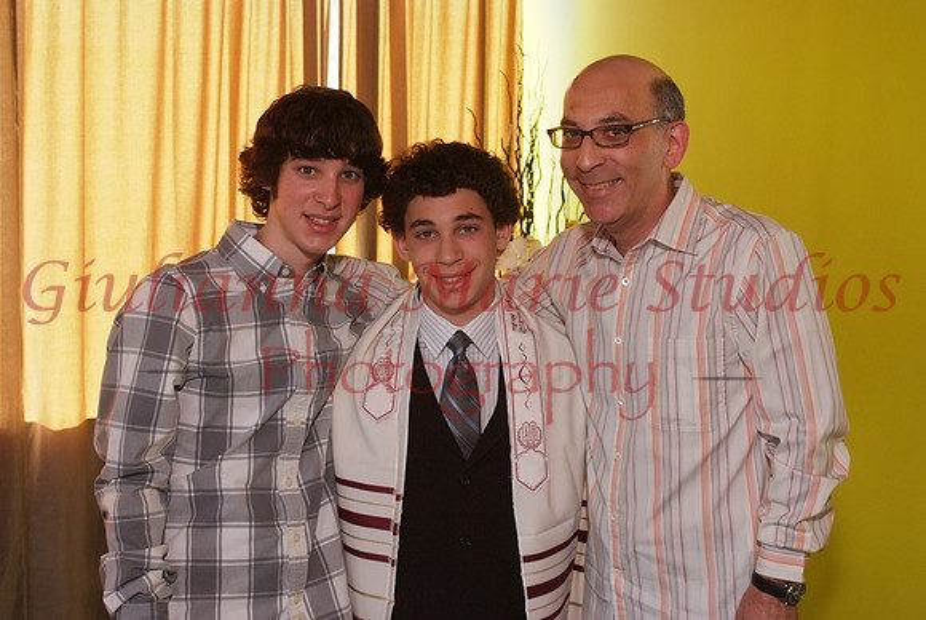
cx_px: 463
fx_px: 1313
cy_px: 310
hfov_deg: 38.8
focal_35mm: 51
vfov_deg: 26.5
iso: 800
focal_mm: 34
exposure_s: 1/70
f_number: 7.1
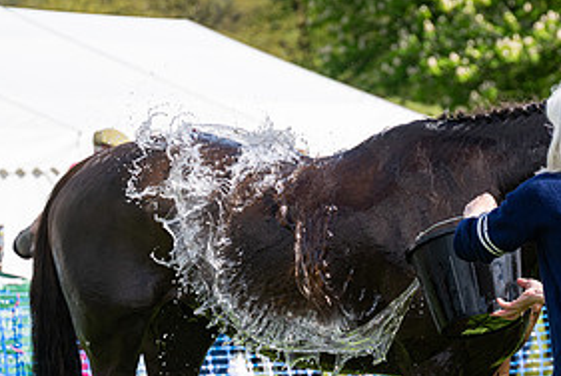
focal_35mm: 202
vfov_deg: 6.8
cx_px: 553
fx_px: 3151
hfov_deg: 10.1
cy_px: 321
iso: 200
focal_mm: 98
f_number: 4
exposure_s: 1/1600
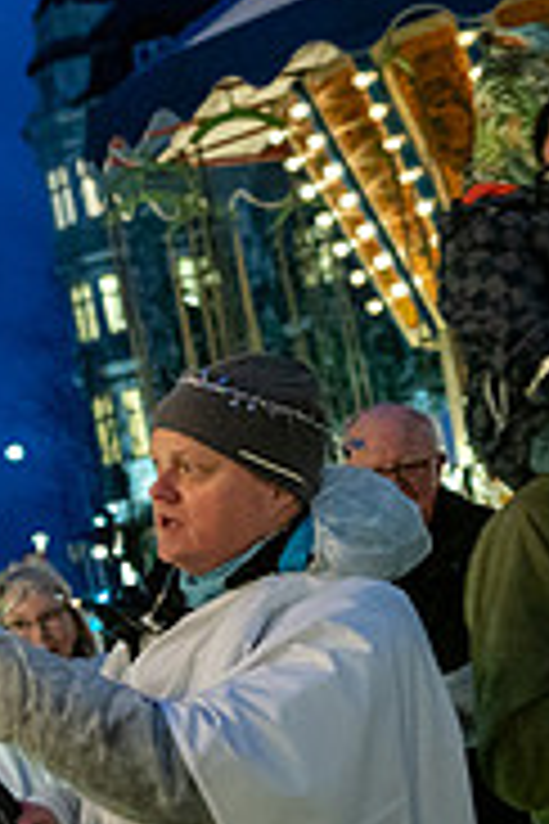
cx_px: -729
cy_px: 480
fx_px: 2539
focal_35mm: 111
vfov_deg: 18.4
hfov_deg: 10.7
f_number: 2.8
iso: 4000
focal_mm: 35
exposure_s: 1/100
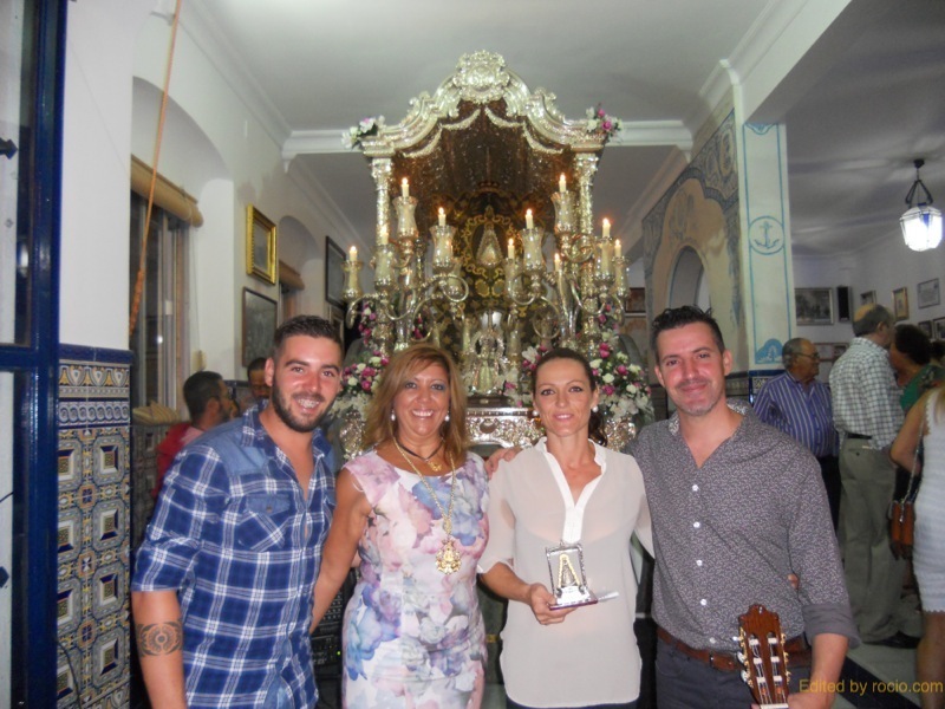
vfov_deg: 51.4
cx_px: 472
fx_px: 737
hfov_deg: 65.3
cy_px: 354
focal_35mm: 27
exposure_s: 1/25
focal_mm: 4.9
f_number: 3.2
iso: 250
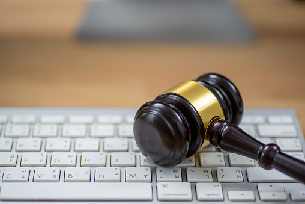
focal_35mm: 100
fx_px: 847
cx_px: 152
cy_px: 102
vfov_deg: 13.7
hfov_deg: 20.4
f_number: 3.3
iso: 640
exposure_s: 1/160
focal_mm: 100
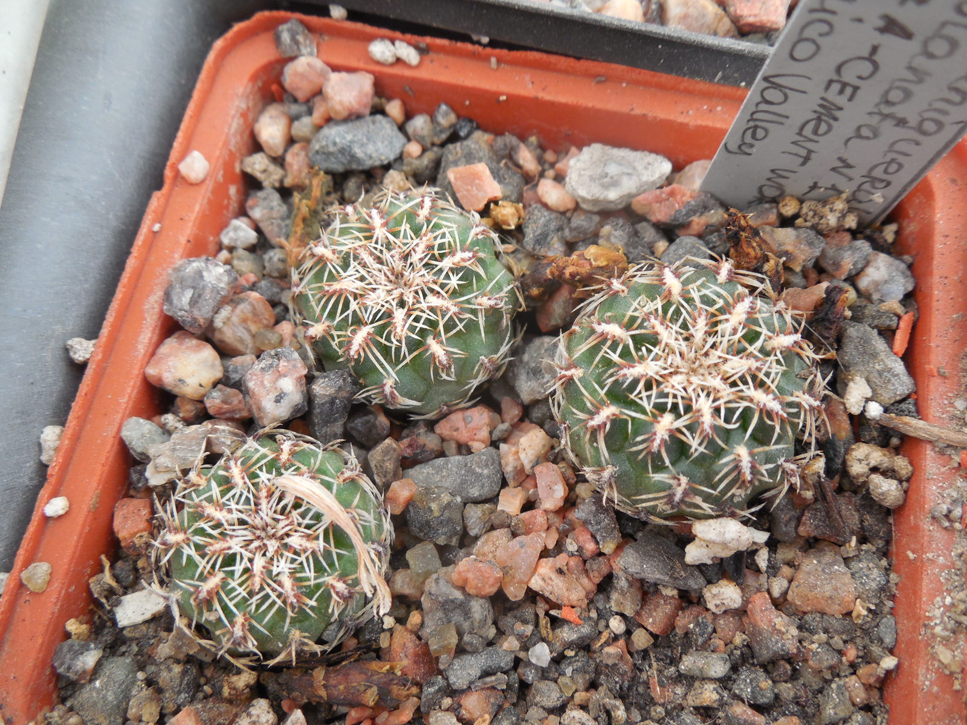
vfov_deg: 45.4
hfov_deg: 58.4
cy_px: 362
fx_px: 866
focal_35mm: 31
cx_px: 484
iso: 140
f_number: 3.6
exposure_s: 1/30
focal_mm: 5.6
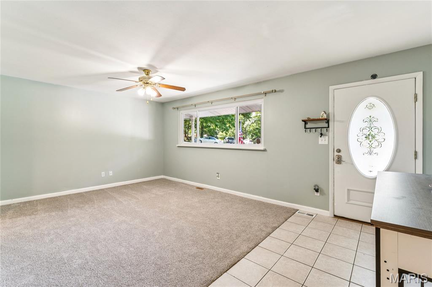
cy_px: 144
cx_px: 216
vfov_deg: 74.4
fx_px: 190
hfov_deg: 97.5
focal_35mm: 16
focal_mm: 15.8
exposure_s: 1/4
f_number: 13
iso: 320
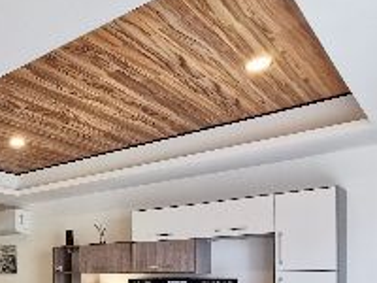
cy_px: 280
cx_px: 8
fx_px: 436
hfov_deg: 41.3
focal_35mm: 40
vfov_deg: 33.1
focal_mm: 2.35
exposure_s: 1/60
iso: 125
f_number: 2.2
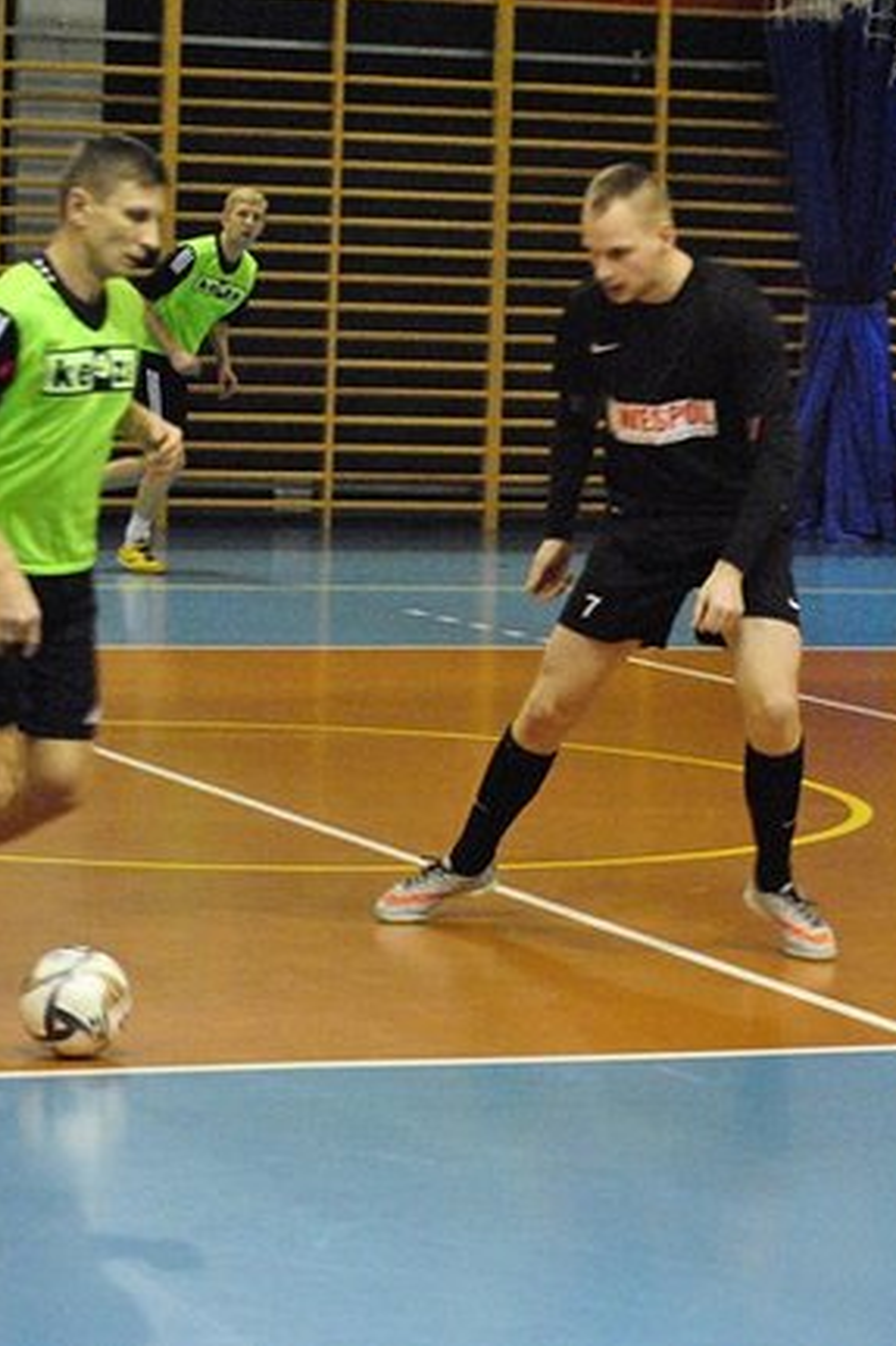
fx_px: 5081
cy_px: 673
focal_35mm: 136
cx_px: 459
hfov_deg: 10.1
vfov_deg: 15.1
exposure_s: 1/100
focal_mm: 60
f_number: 5
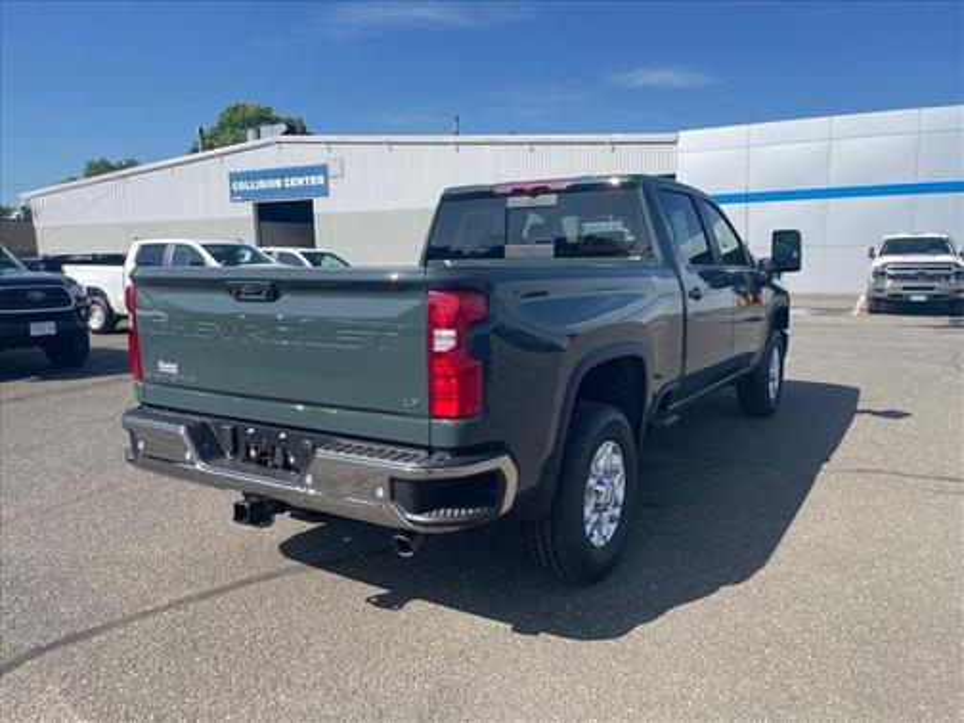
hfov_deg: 67.3
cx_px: 482
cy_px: 362
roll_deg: -1.1
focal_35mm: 26
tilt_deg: -6.7
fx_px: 724
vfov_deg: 53.1
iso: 32
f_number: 1.6
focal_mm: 4.2
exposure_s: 1/1855
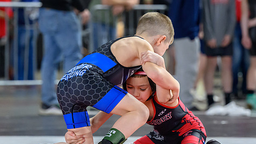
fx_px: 1955
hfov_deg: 7.5
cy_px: 87
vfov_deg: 4.2
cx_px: 129
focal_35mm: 288
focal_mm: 165
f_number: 4.5
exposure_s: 1/640
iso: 7200
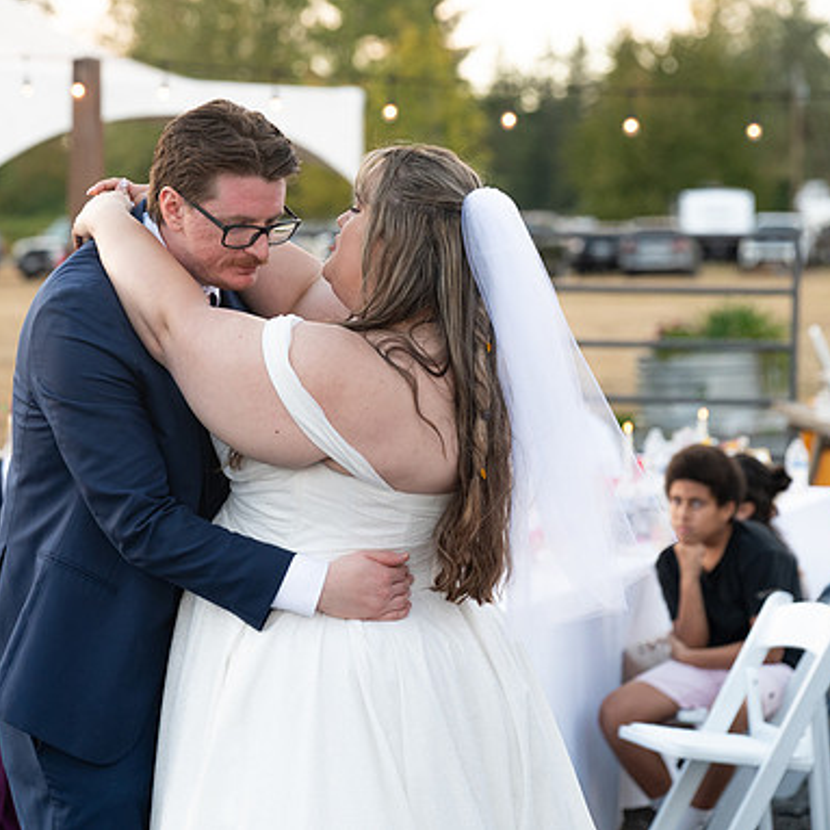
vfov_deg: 13.4
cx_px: 277
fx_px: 3527
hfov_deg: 13.4
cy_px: 413
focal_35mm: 130
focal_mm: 101
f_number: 4
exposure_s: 1/500
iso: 1600
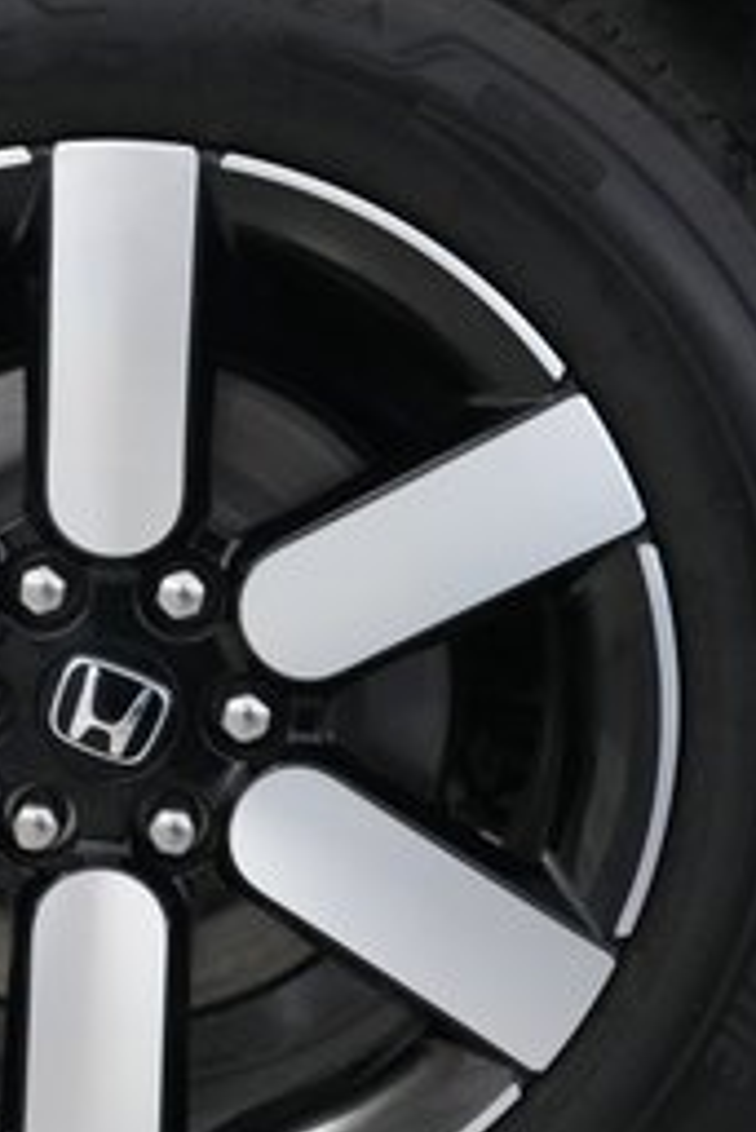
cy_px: 708
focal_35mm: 65
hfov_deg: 20.6
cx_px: 106
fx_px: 2045
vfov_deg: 30.8
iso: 4000
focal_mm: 26
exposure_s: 1/160
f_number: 2.8
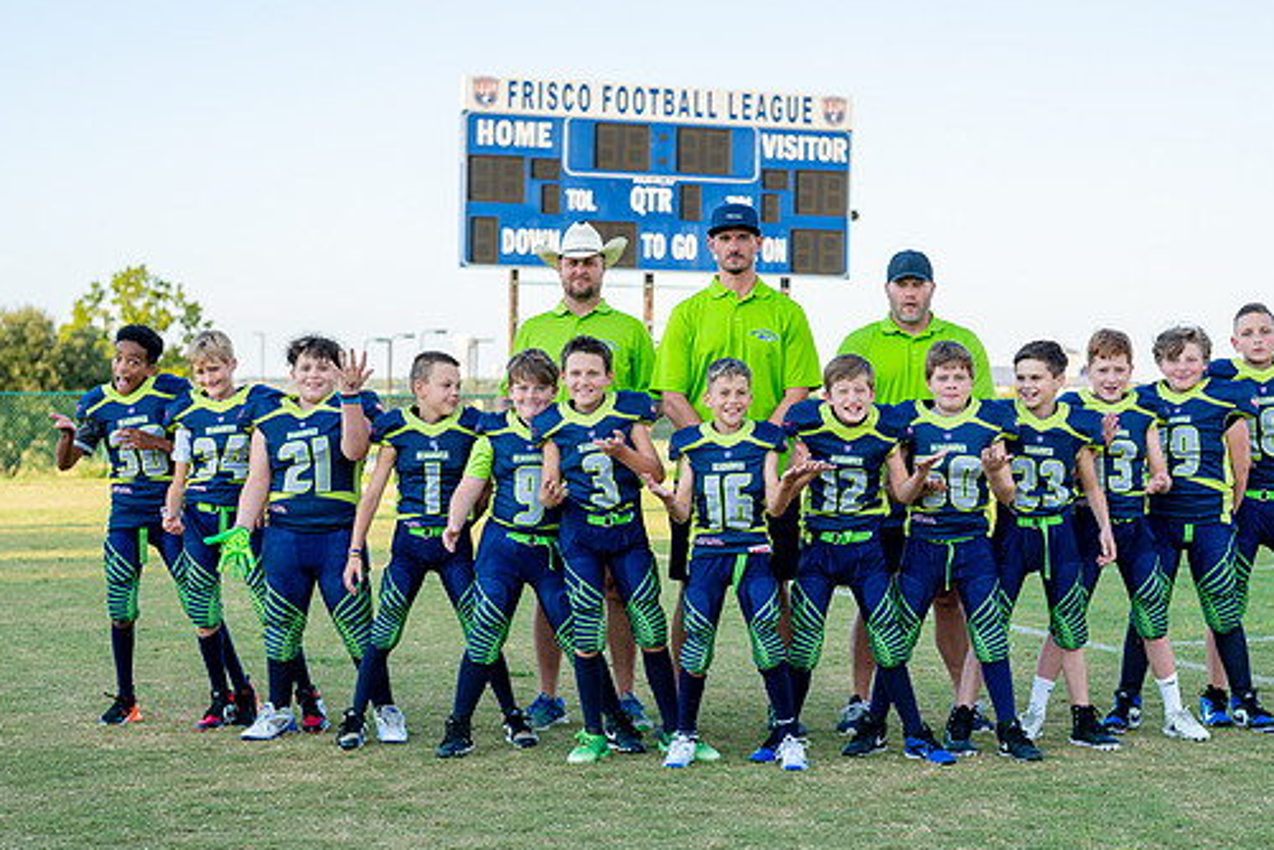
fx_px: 2654
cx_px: 708
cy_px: 461
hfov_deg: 27.0
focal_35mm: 75
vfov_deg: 18.2
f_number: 2.5
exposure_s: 1/400
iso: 100
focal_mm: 50
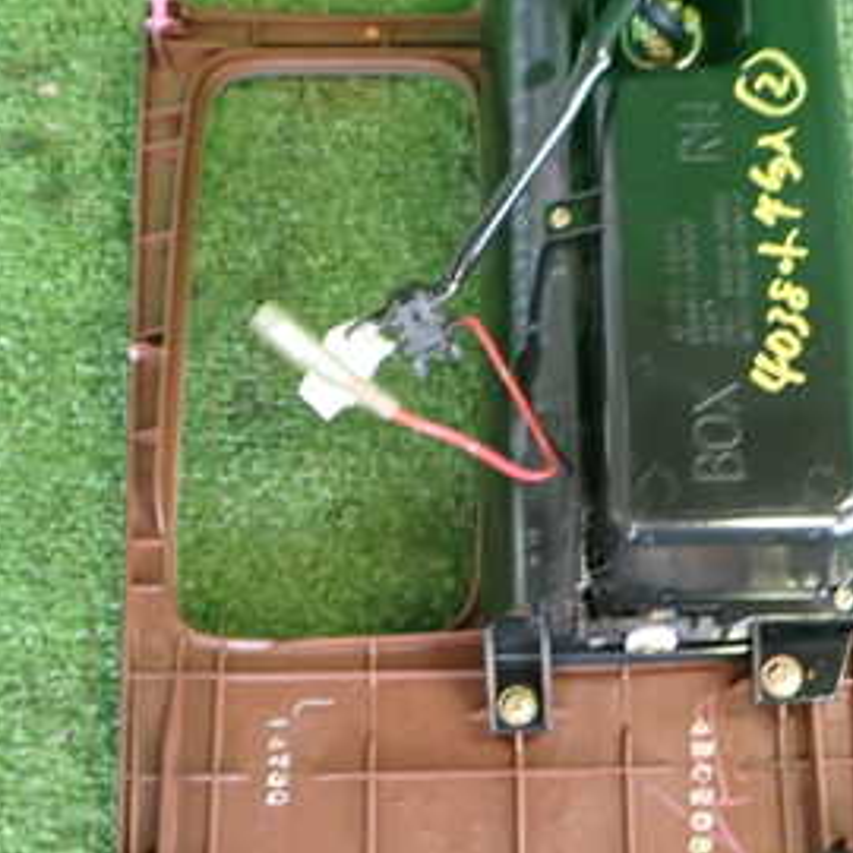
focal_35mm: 59
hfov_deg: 29.0
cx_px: 518
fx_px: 1645
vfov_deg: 29.1
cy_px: 430
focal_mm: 5.4
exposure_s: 1/30
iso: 400
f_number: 2.3
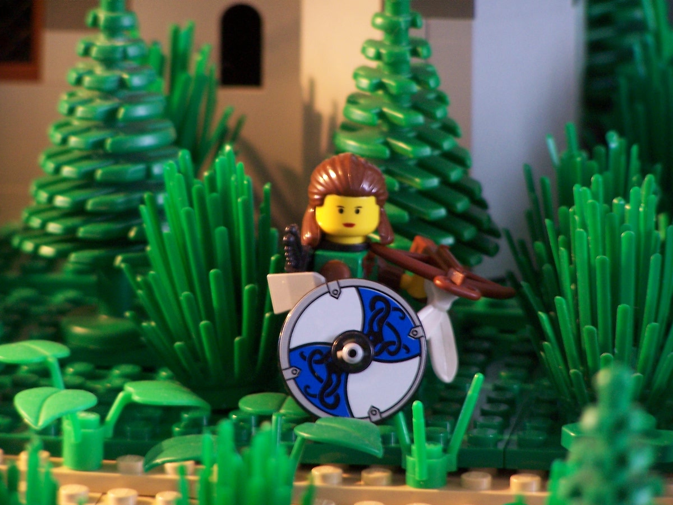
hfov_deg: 5.2
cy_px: 252
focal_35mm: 380
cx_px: 336
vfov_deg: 3.9
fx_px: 7388
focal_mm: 63
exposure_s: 1/8
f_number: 3.7
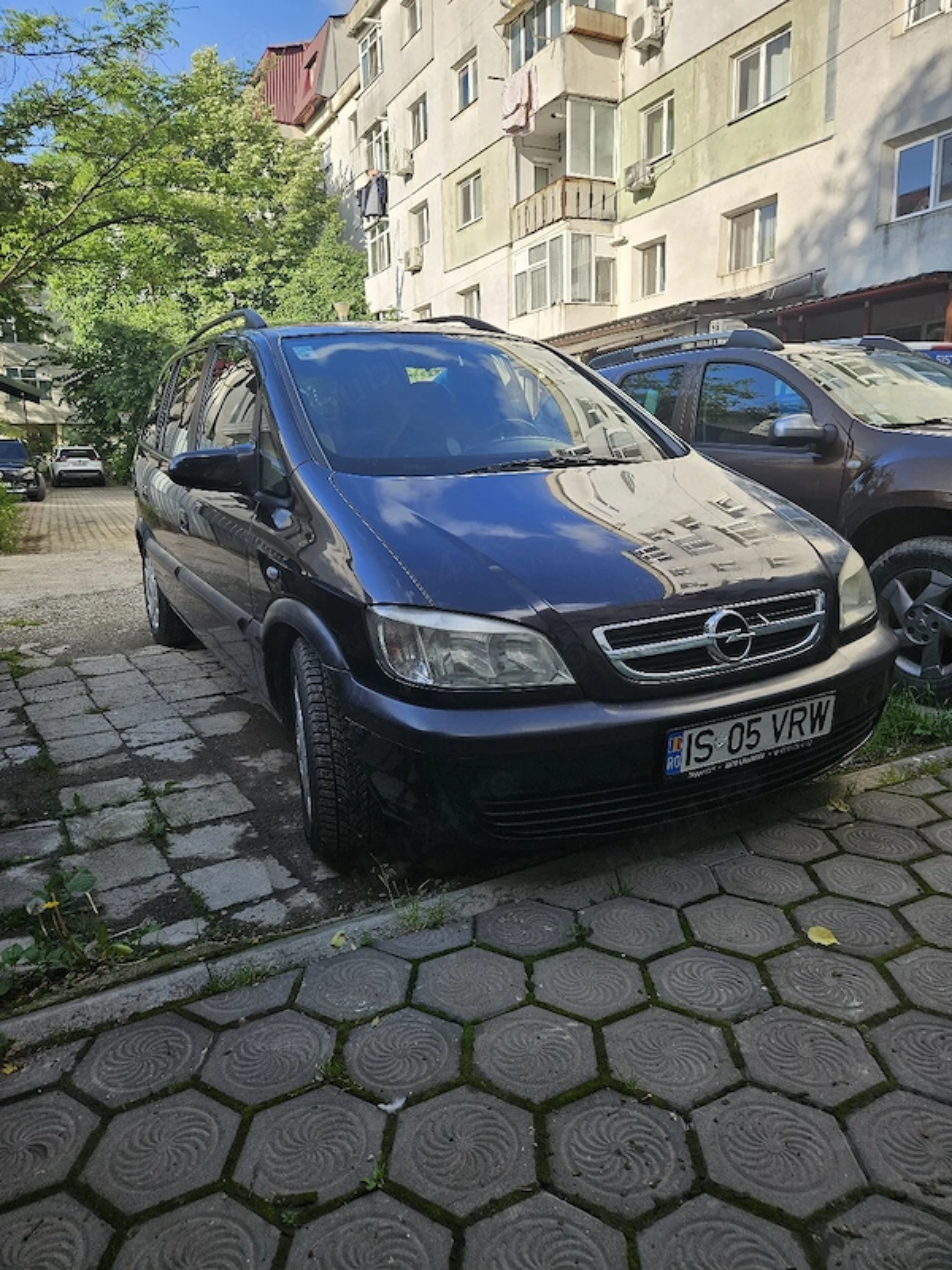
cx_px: 476
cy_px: 635
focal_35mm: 23
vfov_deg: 73.9
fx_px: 843
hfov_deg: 58.9
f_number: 1.8
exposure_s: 1/667
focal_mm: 5.4
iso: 25
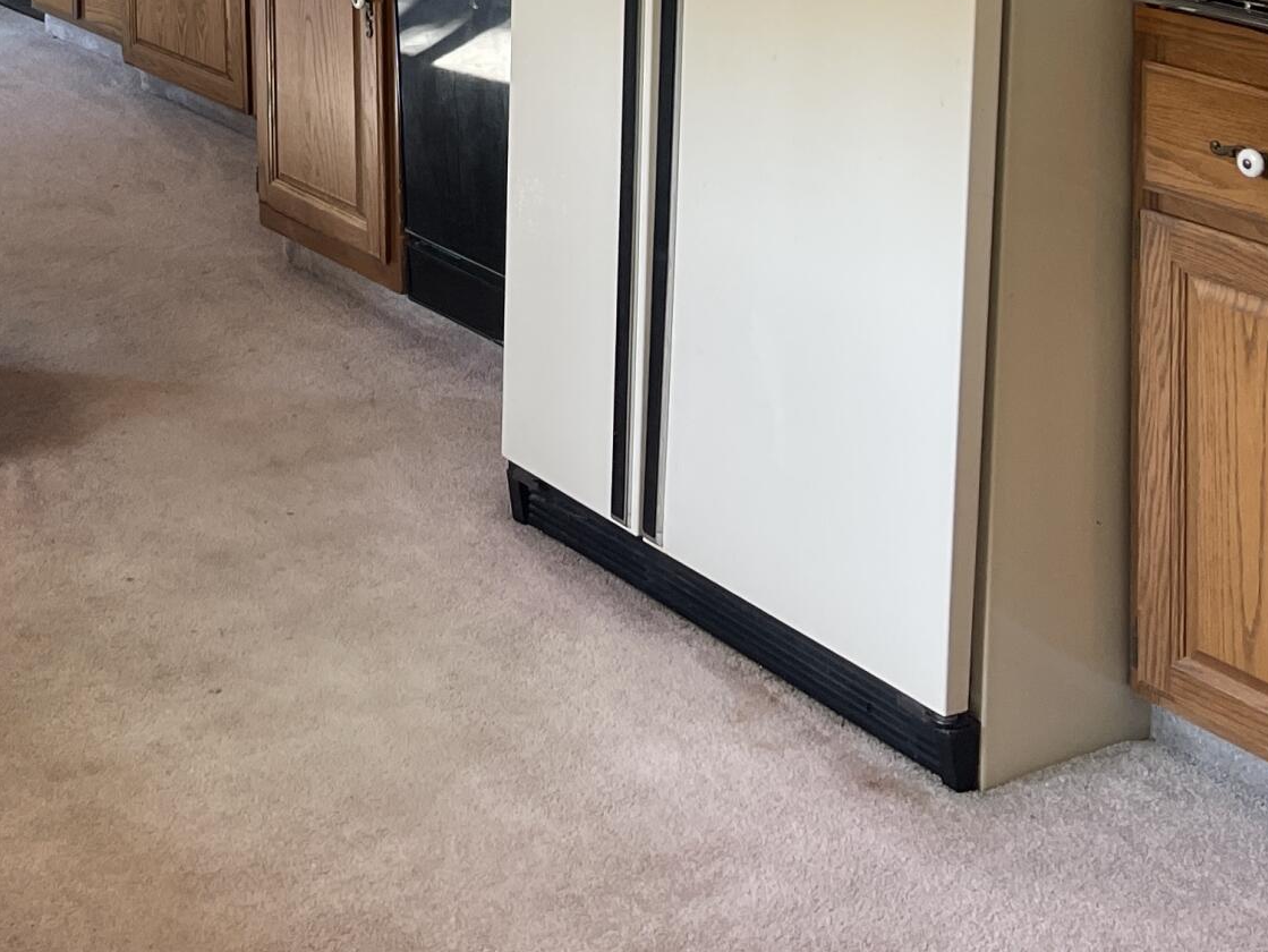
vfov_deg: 20.0
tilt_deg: -5.9
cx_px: 192
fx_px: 2455
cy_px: -321
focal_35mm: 67
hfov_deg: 28.1
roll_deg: +0.9
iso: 125
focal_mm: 5.1
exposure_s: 1/121
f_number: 1.6
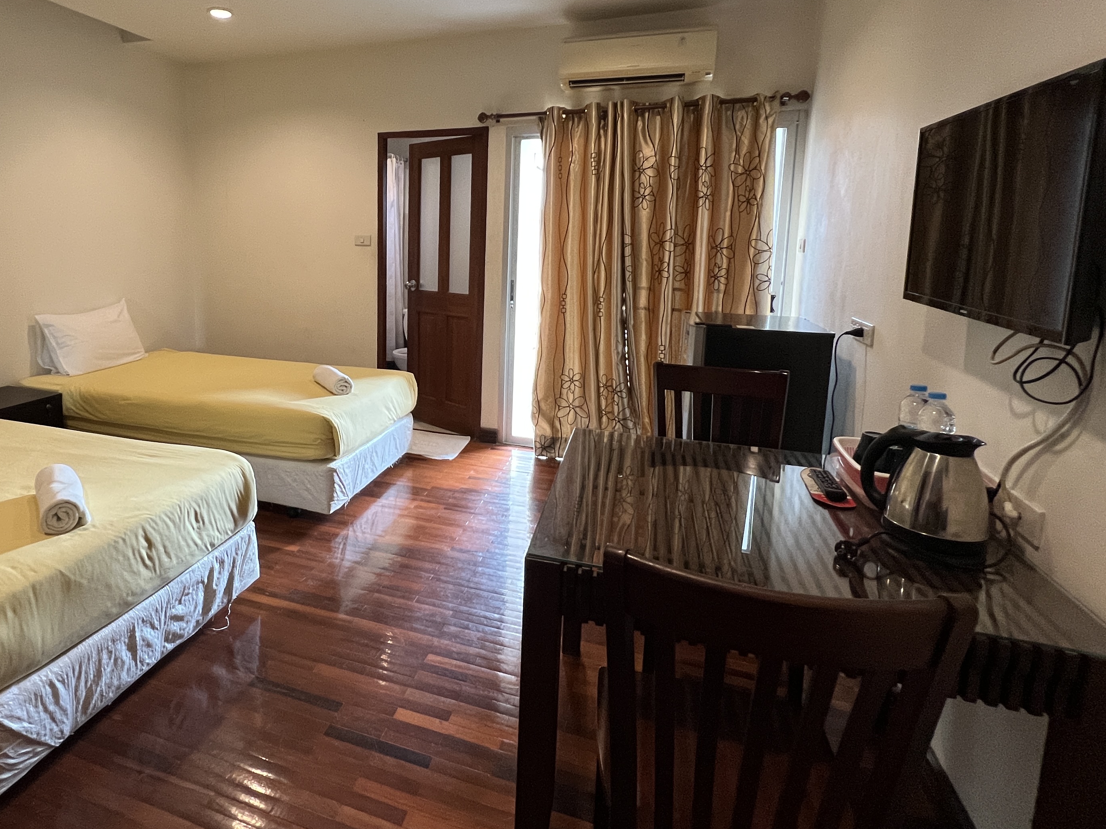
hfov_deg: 83.0
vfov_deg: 67.9
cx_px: 413
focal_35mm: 19
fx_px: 607
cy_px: 325
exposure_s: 1/50
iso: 320
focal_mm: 1.57
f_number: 1.8
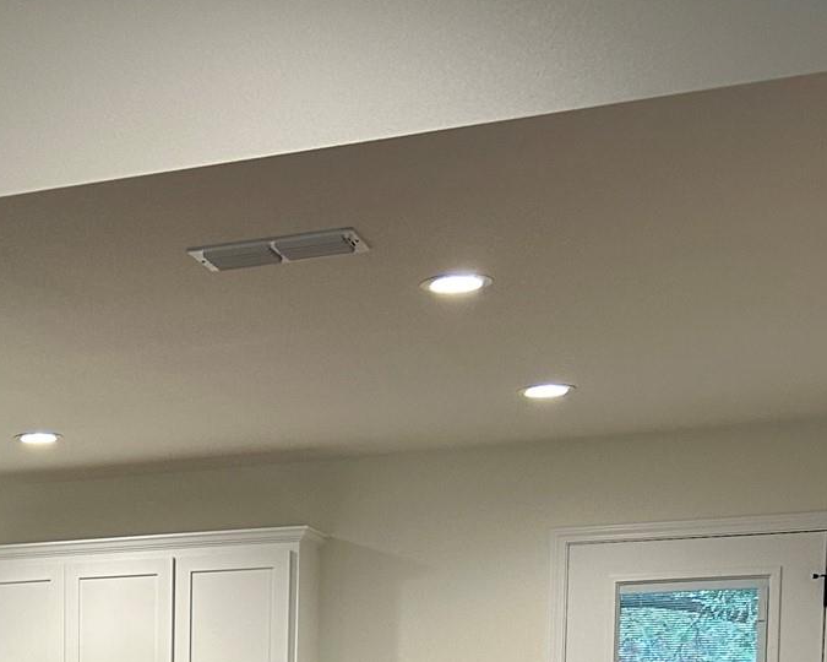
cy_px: 933
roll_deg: +0.2
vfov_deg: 18.1
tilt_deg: -4.5
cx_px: -53
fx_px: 1885
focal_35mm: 77
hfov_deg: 23.4
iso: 125
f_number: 1.5
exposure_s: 1/60
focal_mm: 5.7
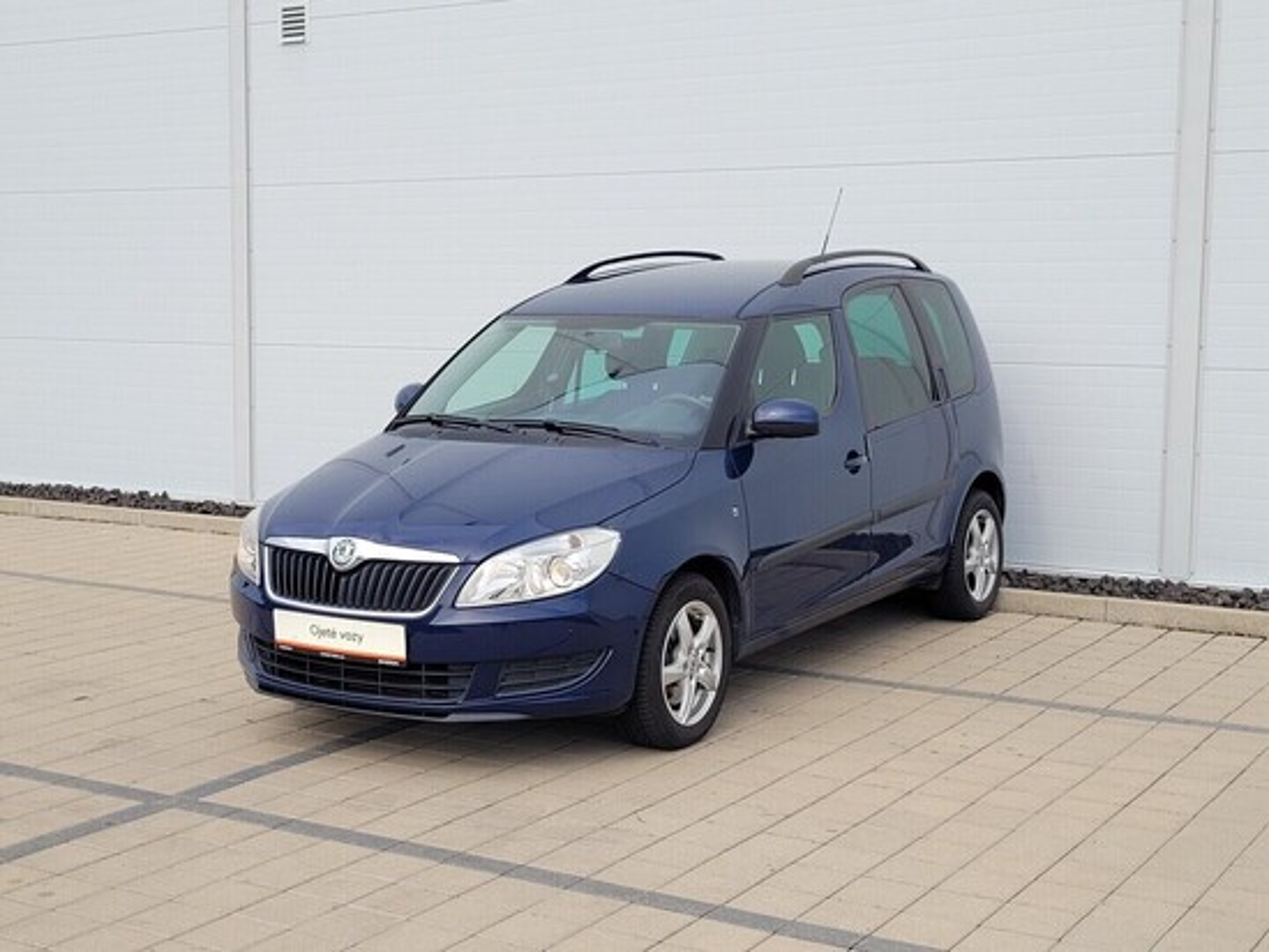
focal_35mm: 26
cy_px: 476
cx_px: 634
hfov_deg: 67.3
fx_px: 954
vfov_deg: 53.1
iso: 40
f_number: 1.8
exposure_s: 1/1465
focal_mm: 5.4
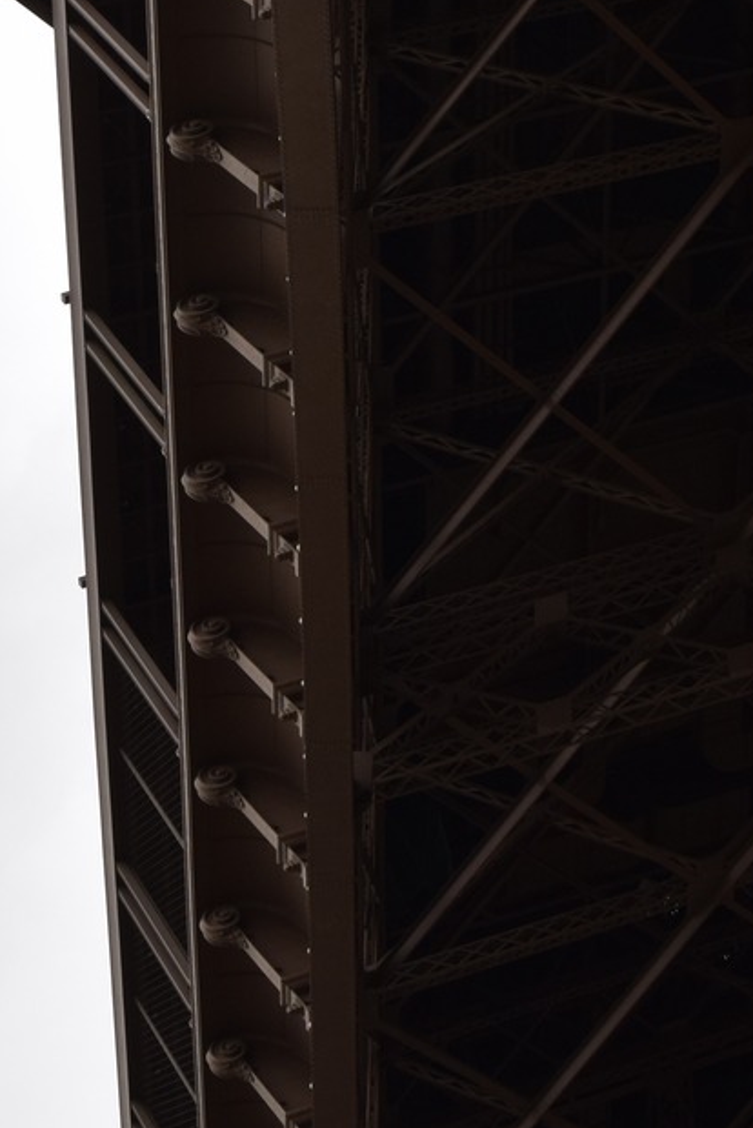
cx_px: 402
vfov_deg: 21.2
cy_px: 111
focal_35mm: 94
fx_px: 2946
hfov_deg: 14.6
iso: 200
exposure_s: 1/320
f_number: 9
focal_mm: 18
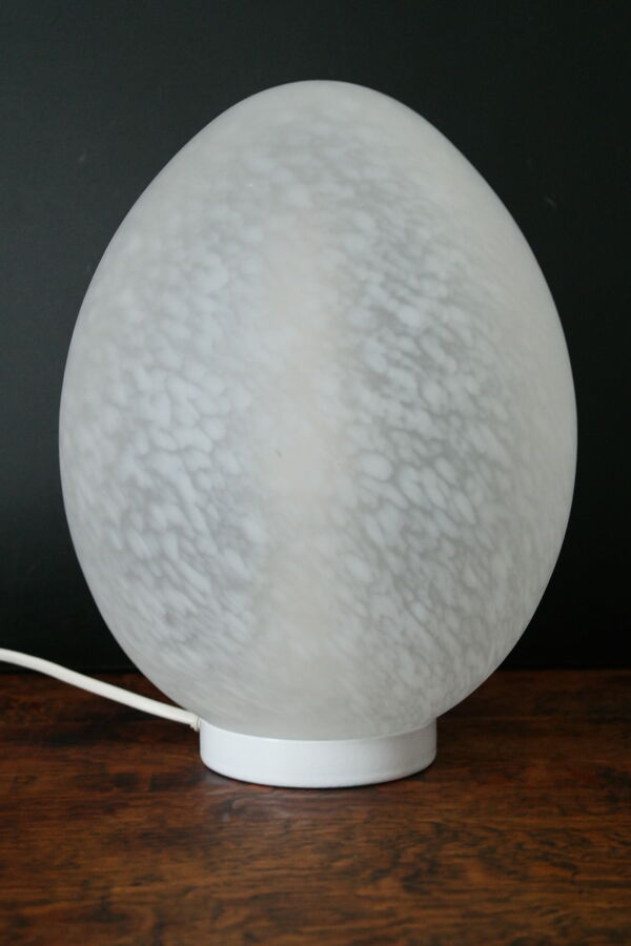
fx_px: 1525
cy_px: 473
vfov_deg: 34.5
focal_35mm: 58
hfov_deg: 23.4
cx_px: 316
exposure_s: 1/50
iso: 1600
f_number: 5.6
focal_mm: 38
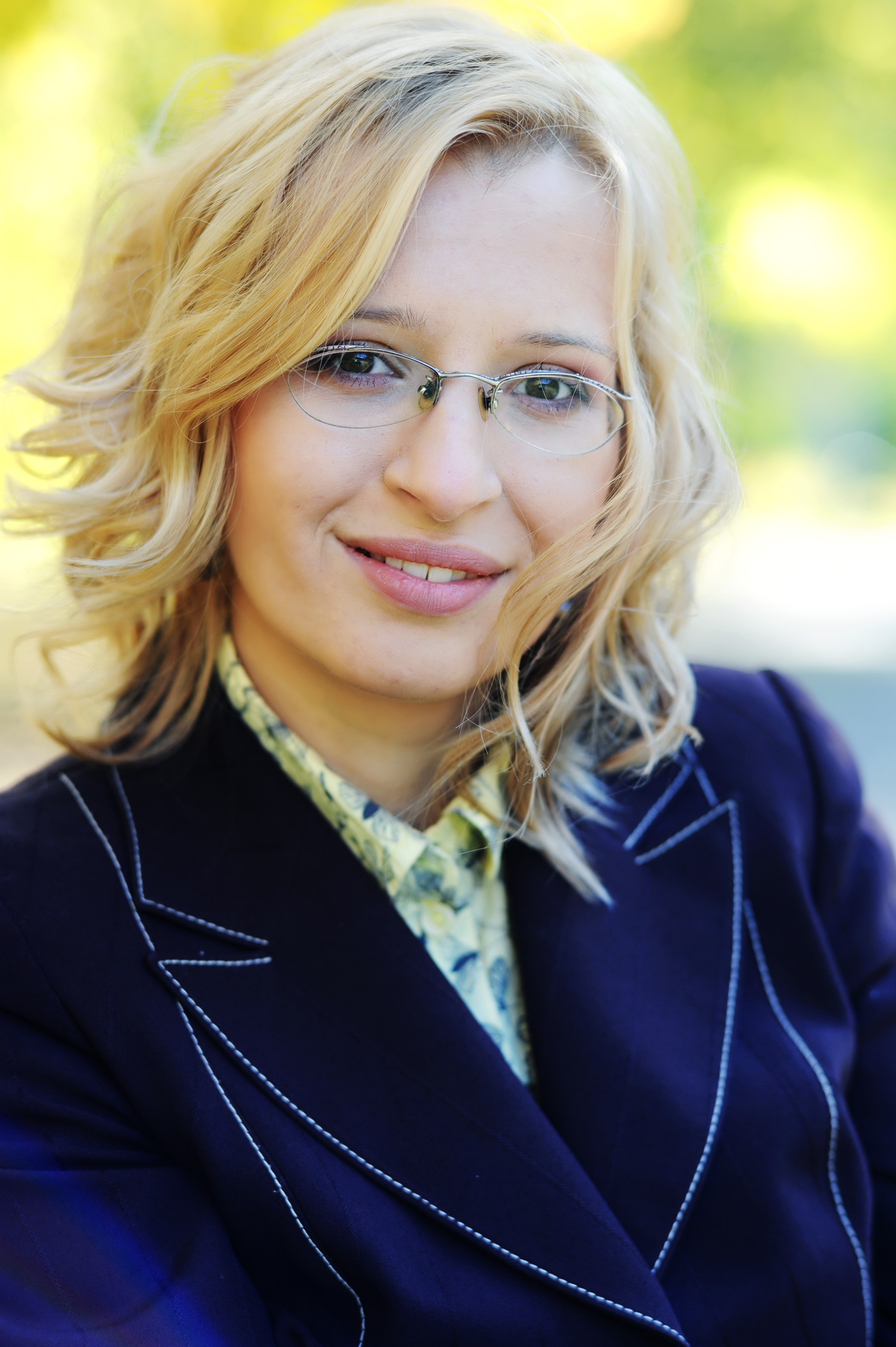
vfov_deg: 23.9
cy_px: 674
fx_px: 3177
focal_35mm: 85
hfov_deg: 16.1
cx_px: 448
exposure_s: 1/250
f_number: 2.8
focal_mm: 85
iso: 200
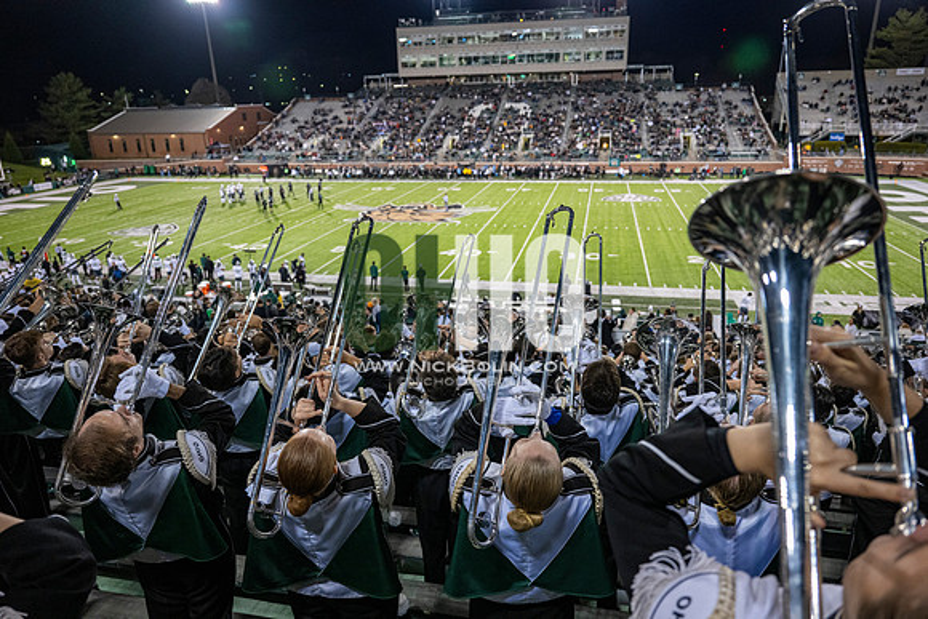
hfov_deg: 73.7
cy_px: 310
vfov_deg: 53.2
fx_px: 619
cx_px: 464
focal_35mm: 24
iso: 2000
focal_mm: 24
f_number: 3.2
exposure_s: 1/500
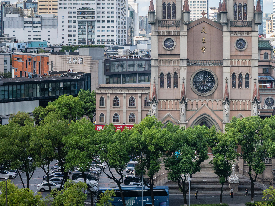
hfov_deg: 26.6
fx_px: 572
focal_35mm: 72
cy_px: 34
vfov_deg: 20.1
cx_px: 209
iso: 100
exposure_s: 1/640
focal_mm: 34.5
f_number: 4
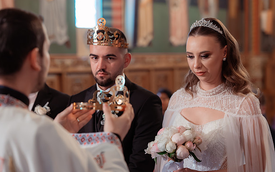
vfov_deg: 15.0
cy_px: 89
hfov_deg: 23.8
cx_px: 137
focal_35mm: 87
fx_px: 652
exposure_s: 1/250
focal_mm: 85
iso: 3200
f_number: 2.8
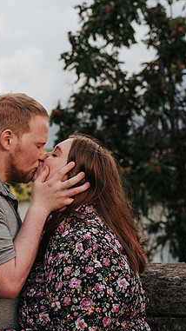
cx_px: 29
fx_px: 518
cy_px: 158
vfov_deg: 35.5
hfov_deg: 20.1
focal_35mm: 59
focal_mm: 35
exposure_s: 1/400
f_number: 3.2
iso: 125
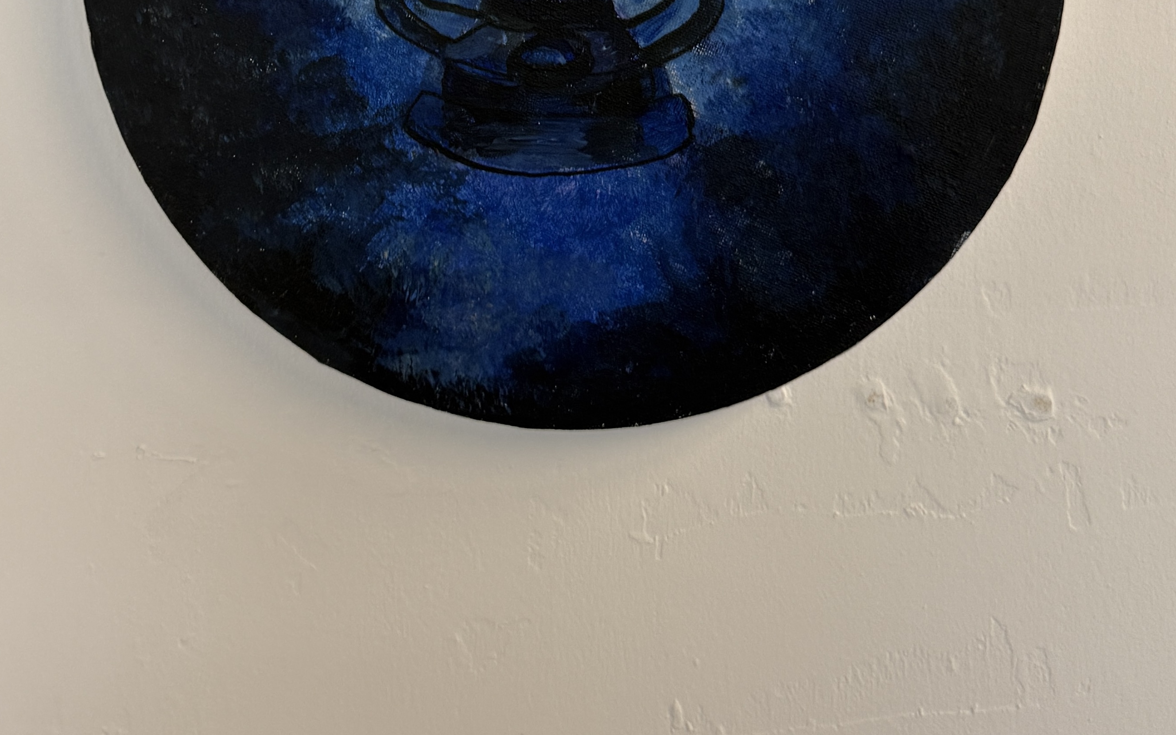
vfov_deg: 30.1
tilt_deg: +0.6
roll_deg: +1.3
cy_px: -115
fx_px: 1186
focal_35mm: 37
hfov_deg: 52.8
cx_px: 588
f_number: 1.78
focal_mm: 6.76
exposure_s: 1/100
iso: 125
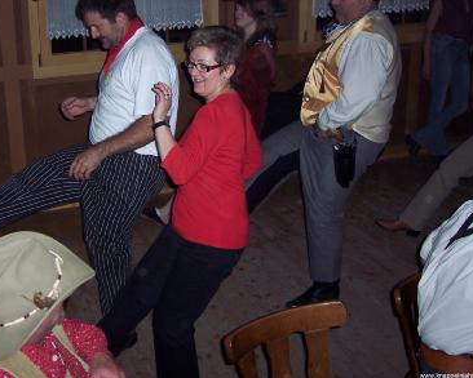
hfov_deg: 35.6
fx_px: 728
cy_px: 137
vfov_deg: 29.0
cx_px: 159
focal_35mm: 52
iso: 100
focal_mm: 8
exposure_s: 1/60
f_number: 2.8
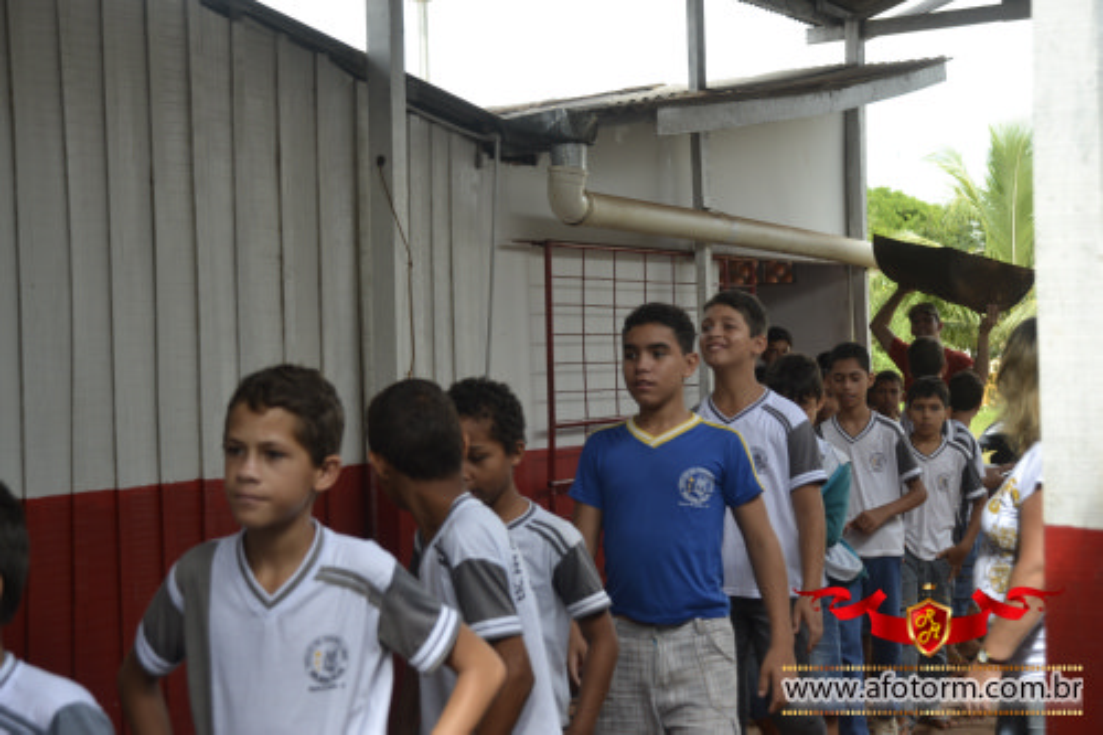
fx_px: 2021
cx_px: 552
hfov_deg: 30.5
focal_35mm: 66
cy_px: 368
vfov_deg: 20.6
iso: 100
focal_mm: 44
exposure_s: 1/125
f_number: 5.6
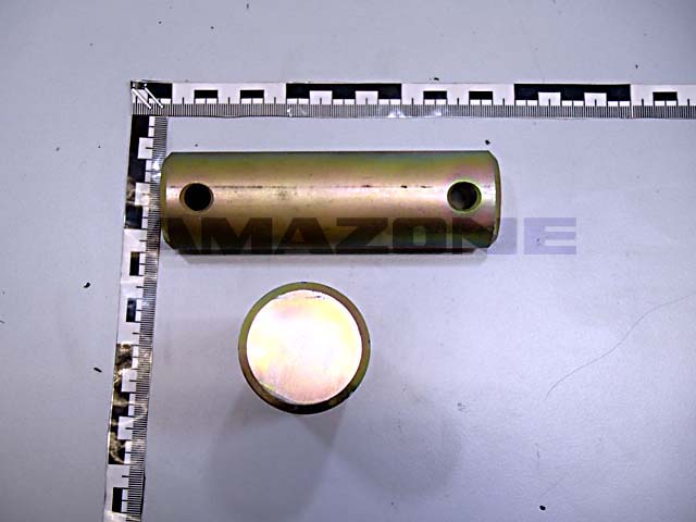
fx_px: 1046
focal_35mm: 52
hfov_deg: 36.8
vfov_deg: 28.0
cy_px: 261
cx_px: 348
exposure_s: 1/50
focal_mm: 9.39
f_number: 5
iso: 400
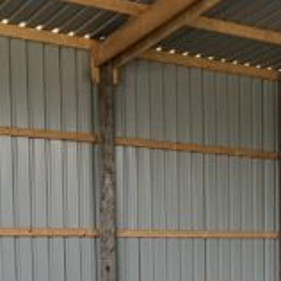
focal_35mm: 89
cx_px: 346
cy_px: 277
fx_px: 817
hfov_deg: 18.4
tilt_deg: -2.3
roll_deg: -0.9
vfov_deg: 19.0
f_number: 1.6
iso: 125
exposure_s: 1/95
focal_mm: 5.1
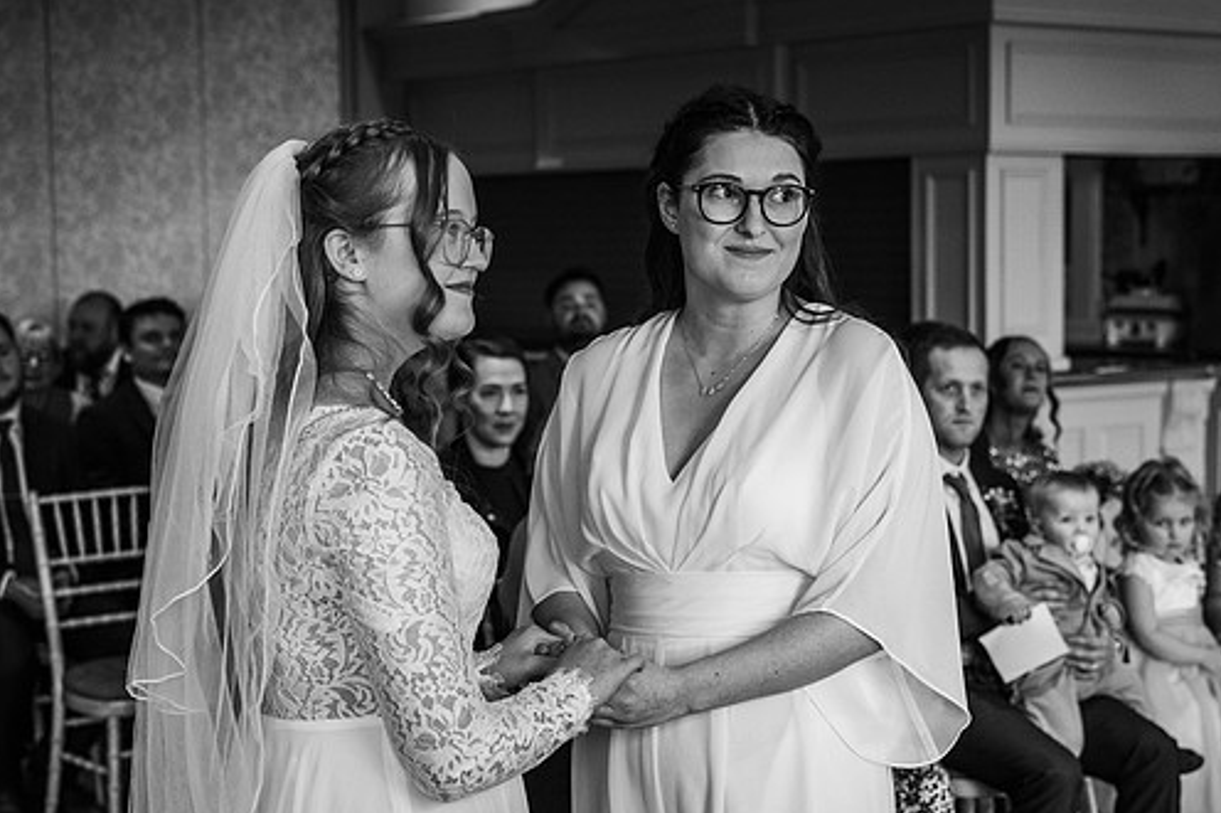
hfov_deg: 29.3
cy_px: 429
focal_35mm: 69
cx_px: 596
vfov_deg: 19.7
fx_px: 2339
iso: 900
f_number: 4.5
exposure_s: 1/200
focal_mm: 59
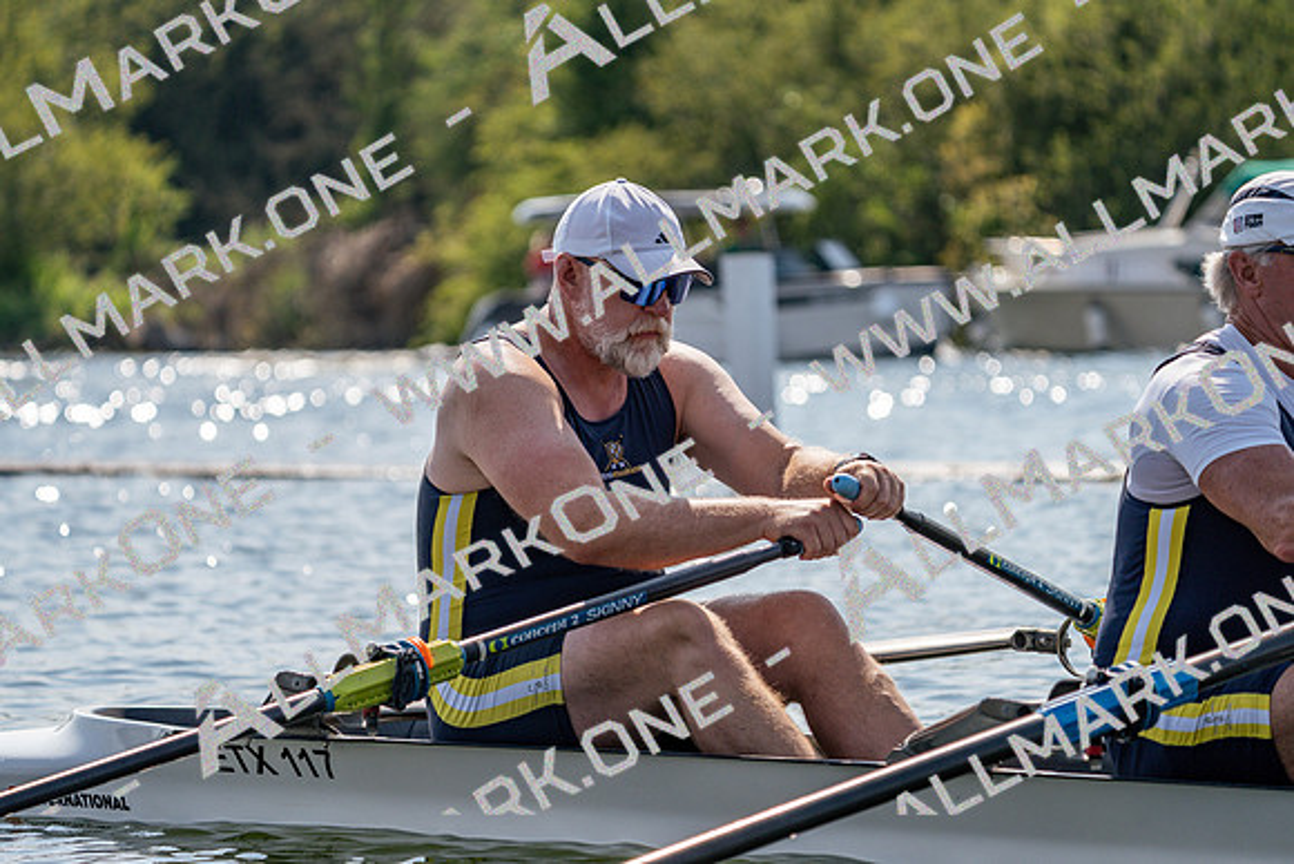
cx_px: 647
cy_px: 432
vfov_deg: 6.9
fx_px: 7190
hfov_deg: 10.3
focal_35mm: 200
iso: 200
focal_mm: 200
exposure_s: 1/1600
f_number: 5.6
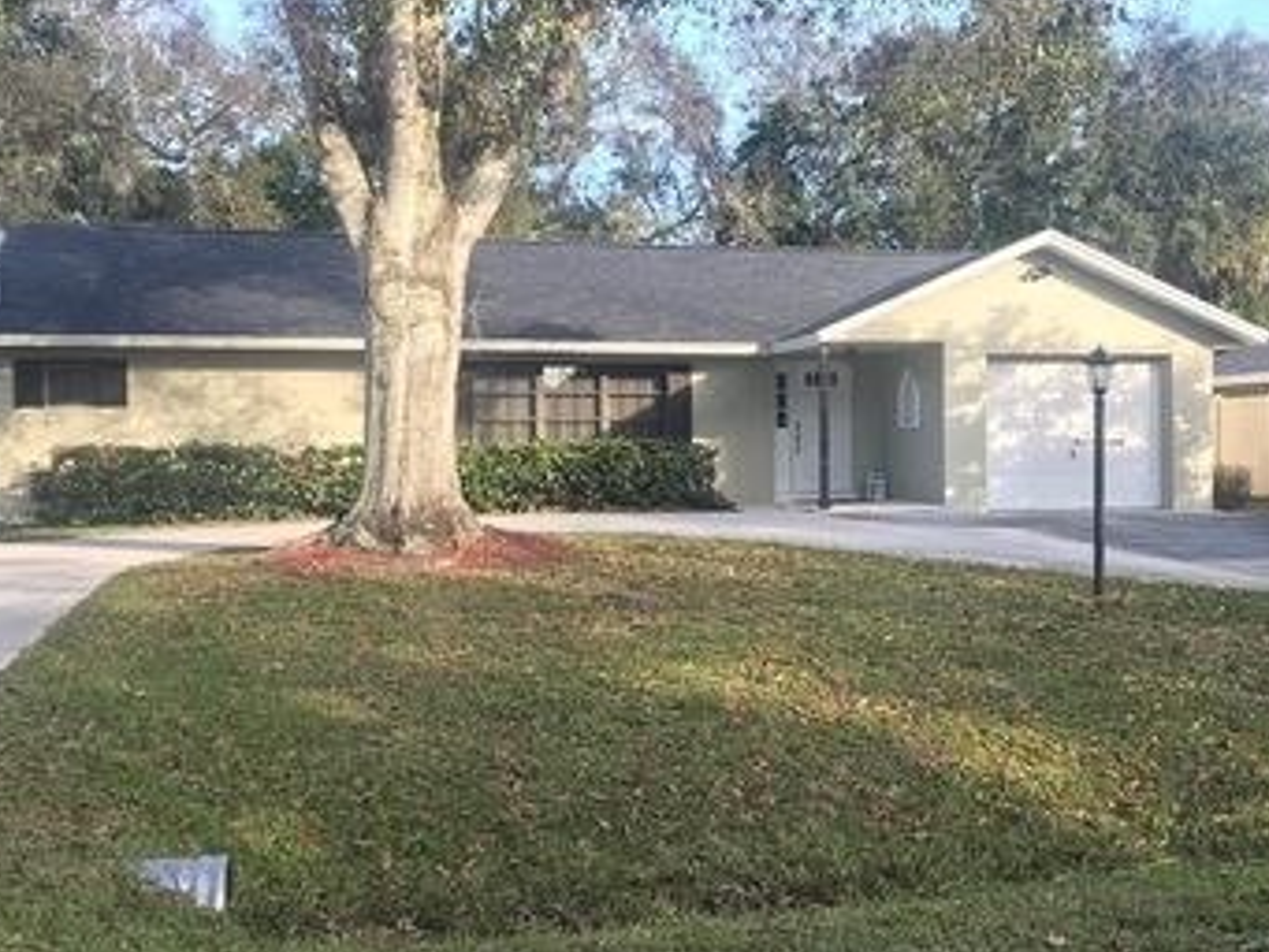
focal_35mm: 41
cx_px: 811
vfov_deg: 35.2
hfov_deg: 45.3
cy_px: 474
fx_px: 1504
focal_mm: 3.99
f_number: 1.8
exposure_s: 1/280
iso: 20
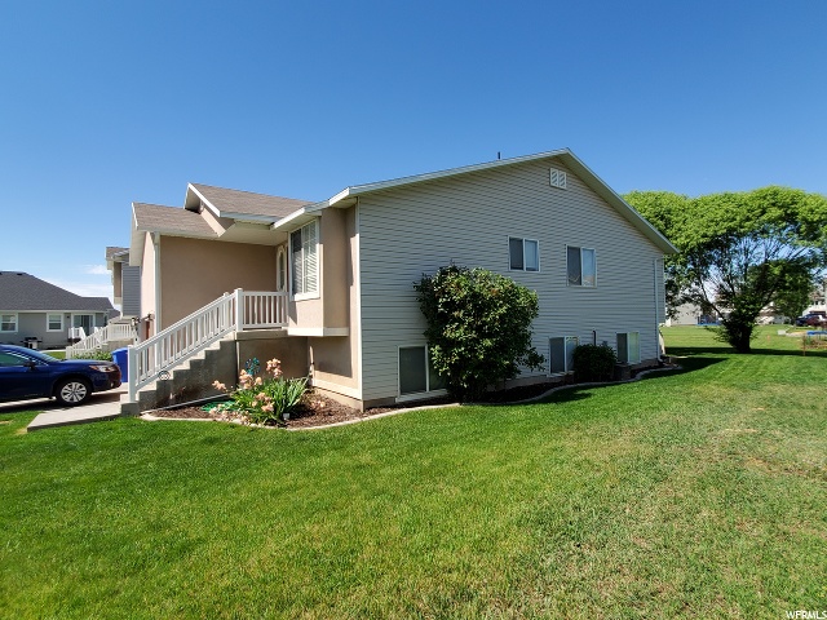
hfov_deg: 106.2
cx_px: 414
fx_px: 311
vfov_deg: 89.9
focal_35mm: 13
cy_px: 310
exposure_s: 1/845
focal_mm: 1.8
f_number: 2.2
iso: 50
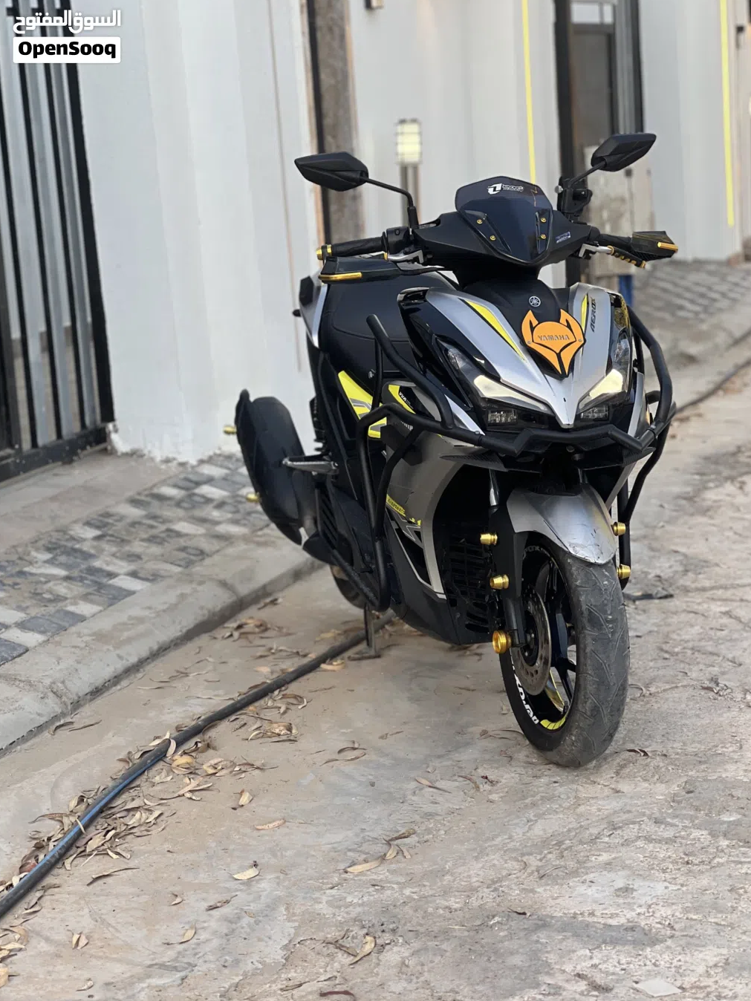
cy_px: 499
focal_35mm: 78
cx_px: 375
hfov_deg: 18.9
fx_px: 2256
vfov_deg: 25.0
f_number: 2.8
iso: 25
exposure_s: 1/100
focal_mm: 9
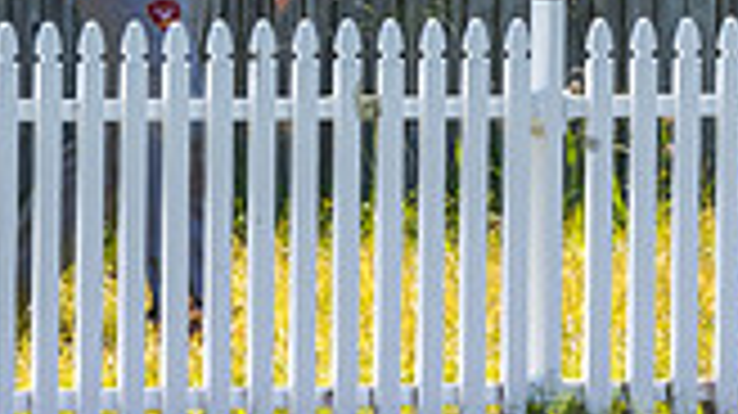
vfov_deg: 0.5
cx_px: 115
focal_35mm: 2446
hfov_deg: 0.9
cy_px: -234
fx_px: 47834
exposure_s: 1/2000
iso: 1000
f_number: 6.3
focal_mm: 600
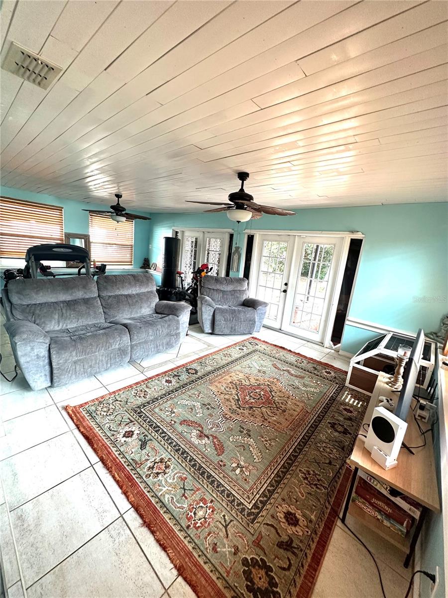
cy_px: 299
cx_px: 224
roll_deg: -6.5
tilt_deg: -11.5
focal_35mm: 14
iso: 250
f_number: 2.2
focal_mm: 2.22
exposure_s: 1/120
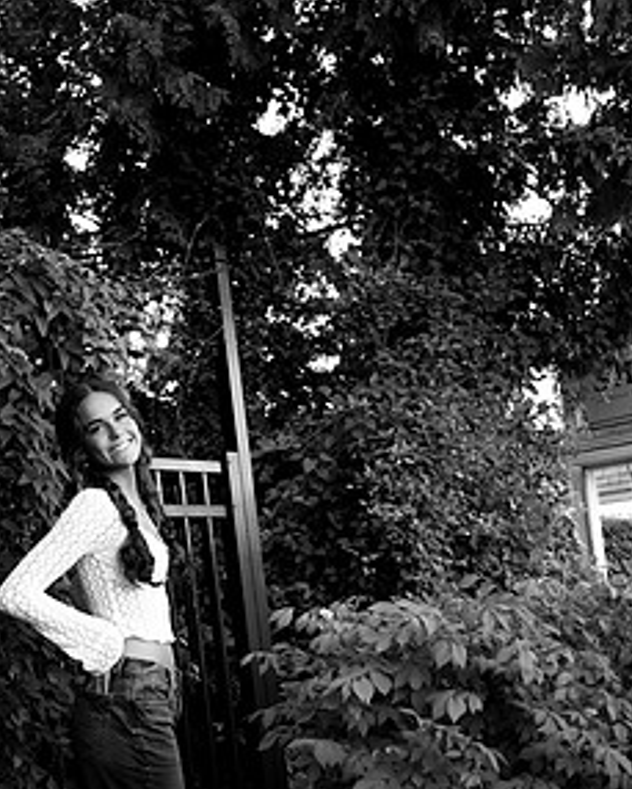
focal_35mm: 48
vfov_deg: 38.0
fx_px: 1122
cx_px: 258
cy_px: 571
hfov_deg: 31.4
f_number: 4
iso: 1600
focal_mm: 32.5
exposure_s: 1/1000
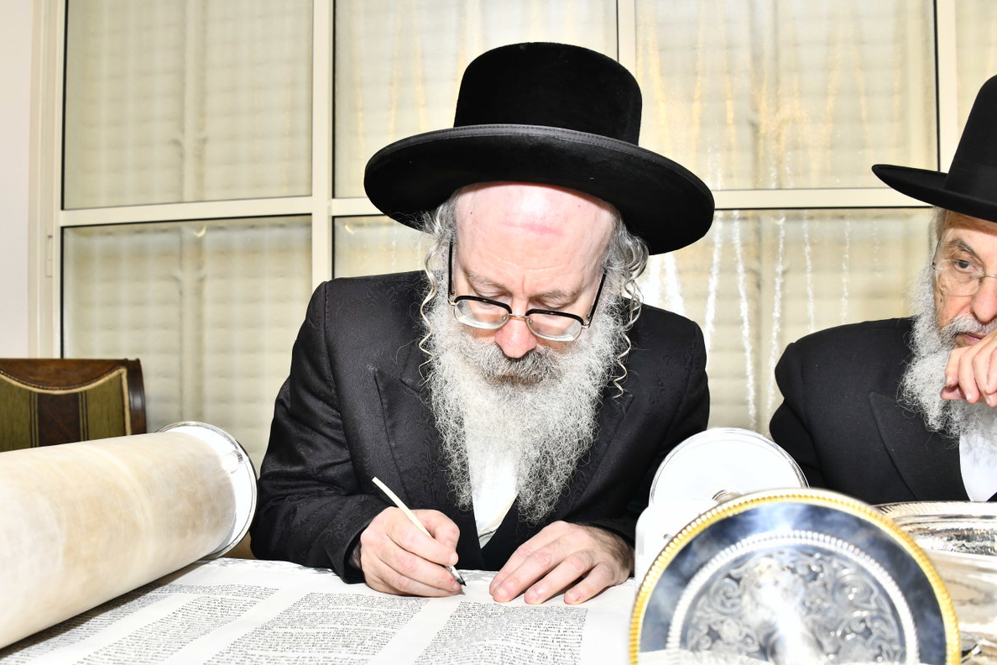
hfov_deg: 57.0
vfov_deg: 39.9
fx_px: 914
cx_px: 436
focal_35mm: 33
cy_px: 379
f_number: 5.6
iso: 1000
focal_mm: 28
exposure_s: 1/160
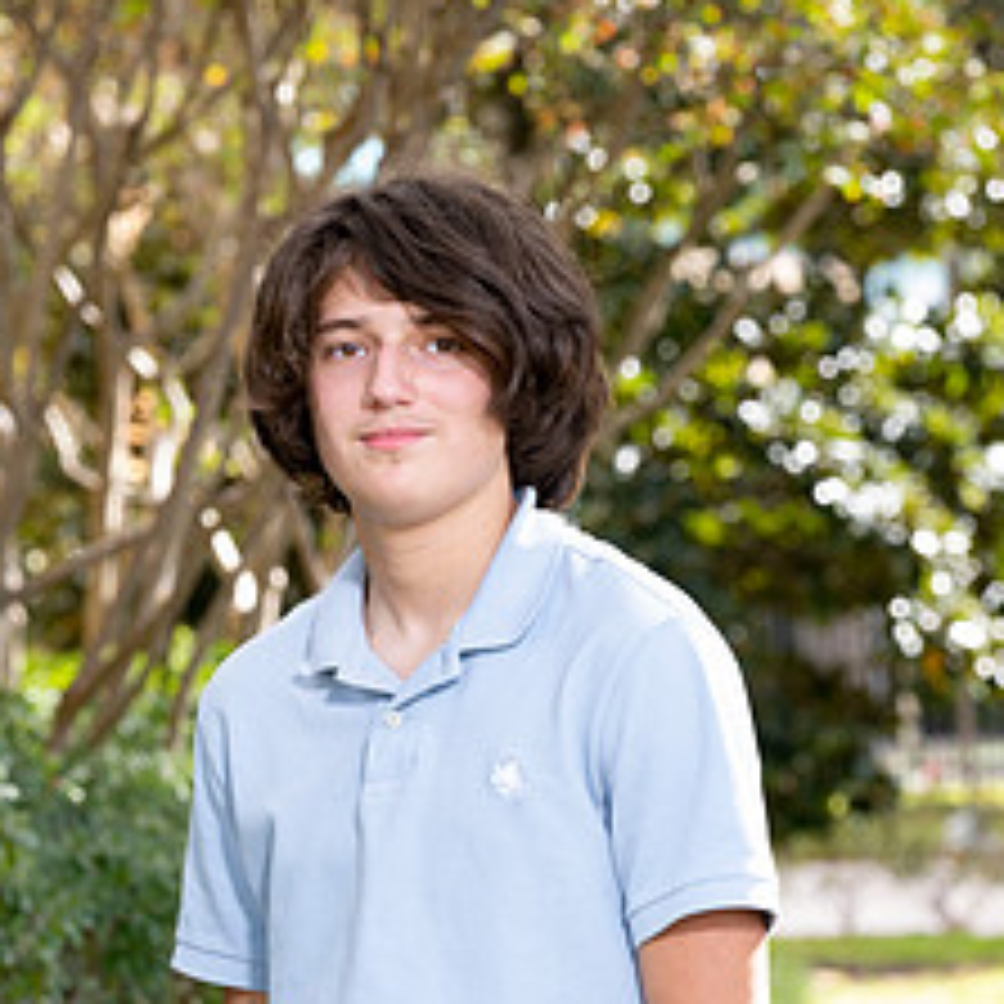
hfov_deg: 8.5
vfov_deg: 8.5
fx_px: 6760
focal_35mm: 206
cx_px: 428
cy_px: 882
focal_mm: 120
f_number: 6.3
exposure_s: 1/160
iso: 400
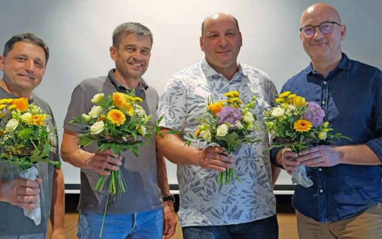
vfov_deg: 25.8
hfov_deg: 40.3
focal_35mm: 50
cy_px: 109
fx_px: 521
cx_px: 192
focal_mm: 38
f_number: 6.3
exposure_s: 1/50
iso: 10000
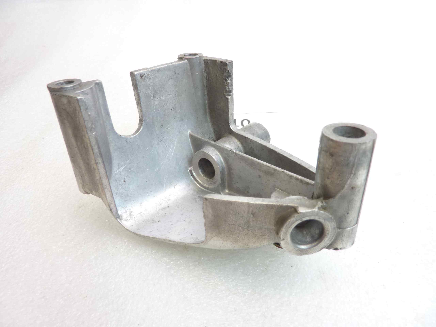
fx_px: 315
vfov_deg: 54.9
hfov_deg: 69.4
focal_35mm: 25
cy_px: 164
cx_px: 218
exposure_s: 1/13
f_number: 3.3
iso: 80
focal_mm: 4.1
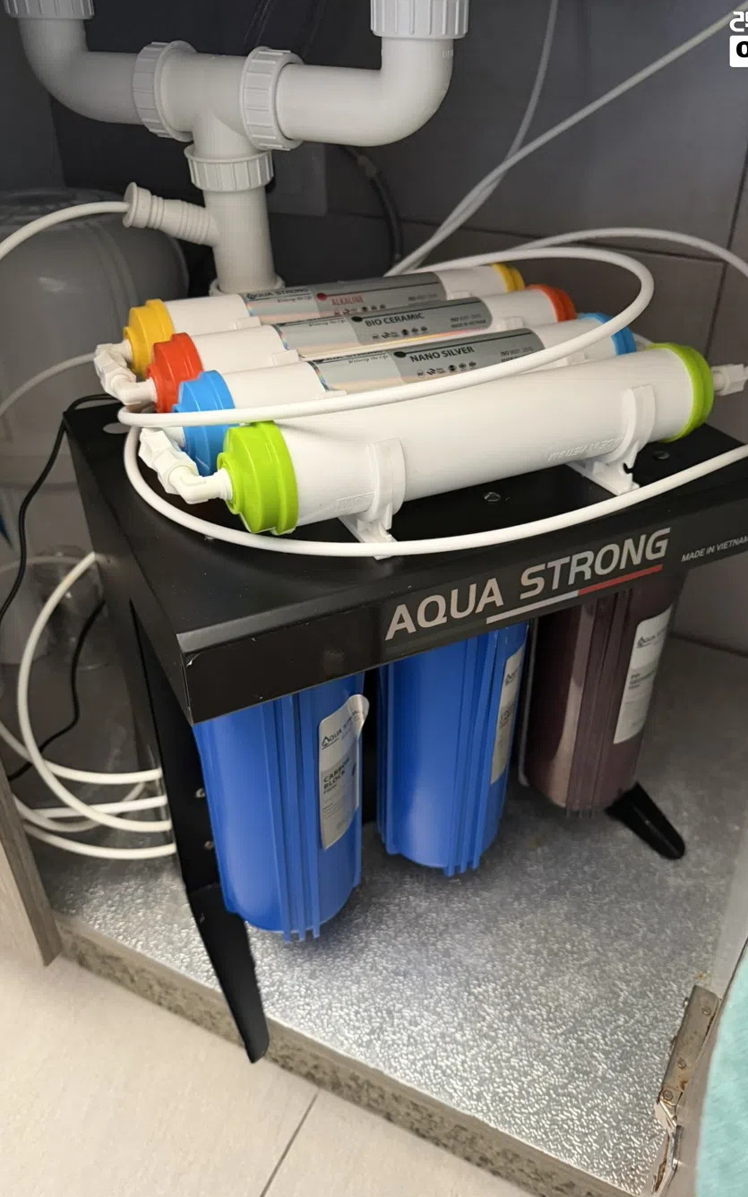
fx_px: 848
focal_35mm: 26
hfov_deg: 47.5
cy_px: 593
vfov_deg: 70.4
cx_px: 423
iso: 800
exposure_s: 1/41
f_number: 1.78
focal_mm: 6.76
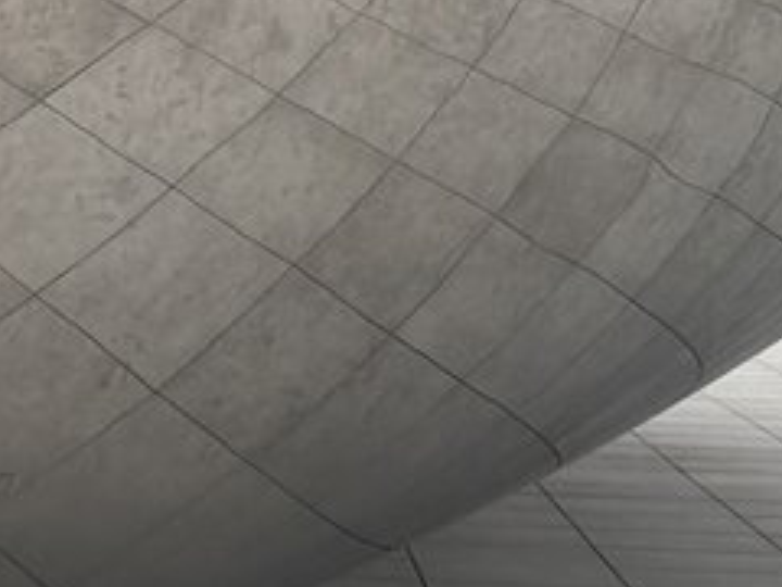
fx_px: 4066
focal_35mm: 180
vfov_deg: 8.0
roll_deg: -0.3
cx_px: -850
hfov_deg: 10.1
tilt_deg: +8.1
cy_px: -483
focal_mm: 6.76
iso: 64
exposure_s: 1/235
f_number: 1.78
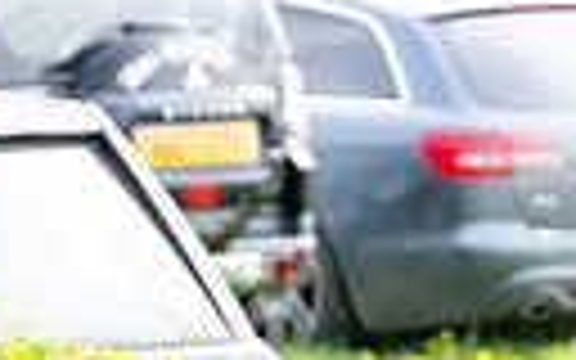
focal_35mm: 1030
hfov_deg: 2.0
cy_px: 643
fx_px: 16169
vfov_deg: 1.3
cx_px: 1214
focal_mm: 145
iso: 400
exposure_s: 1/1250
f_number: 4
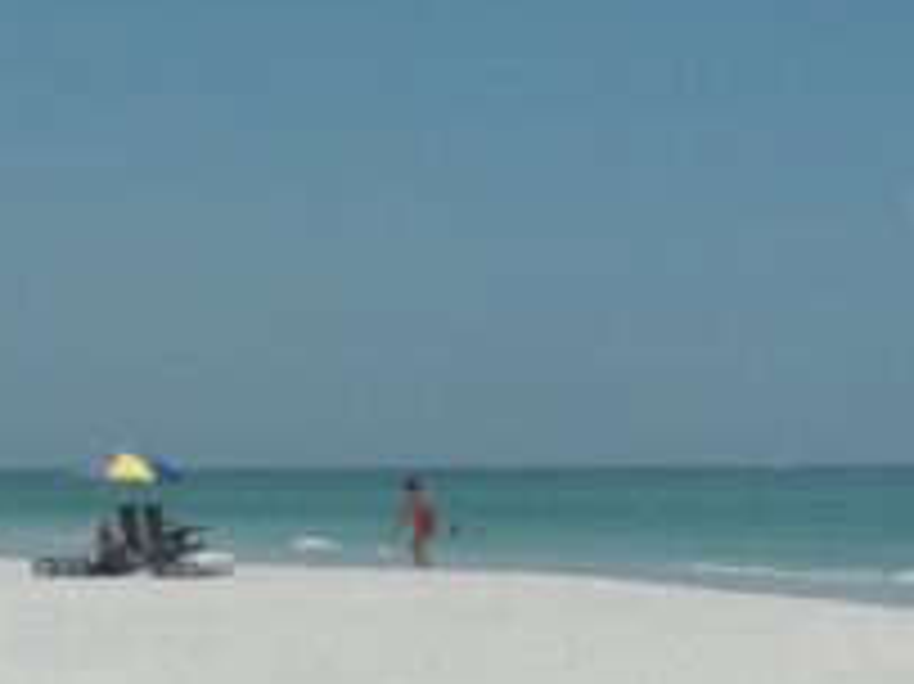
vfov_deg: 11.8
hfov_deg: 15.5
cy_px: 526
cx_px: 919
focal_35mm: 125
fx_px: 3299
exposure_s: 1/500
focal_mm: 5.9
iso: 64
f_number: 8
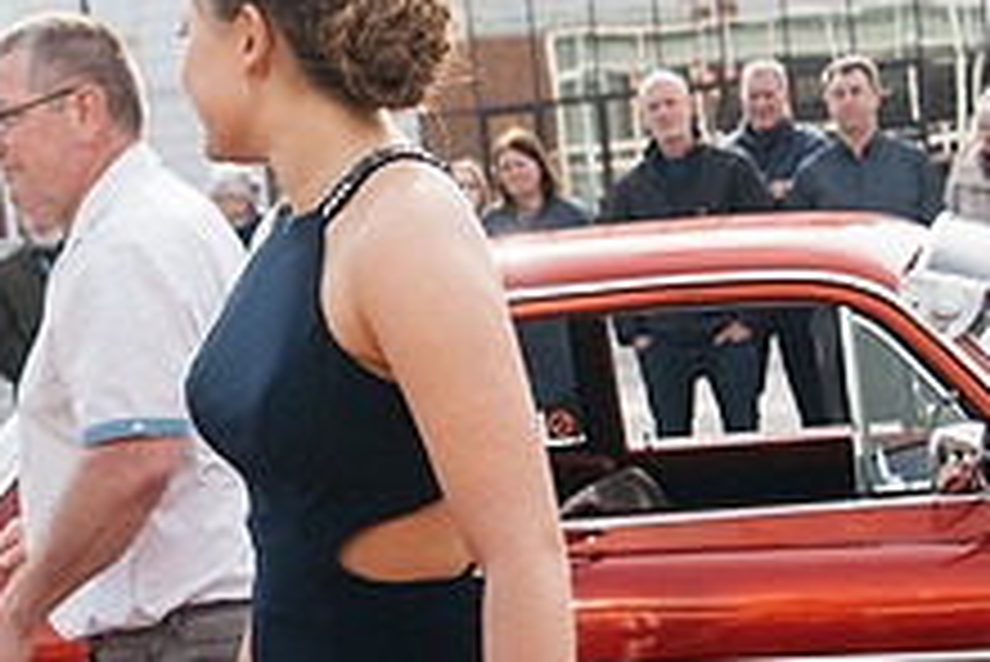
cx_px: 279
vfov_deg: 14.4
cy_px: 426
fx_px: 2614
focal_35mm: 95
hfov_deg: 21.3
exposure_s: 1/400
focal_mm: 36
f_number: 4
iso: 100
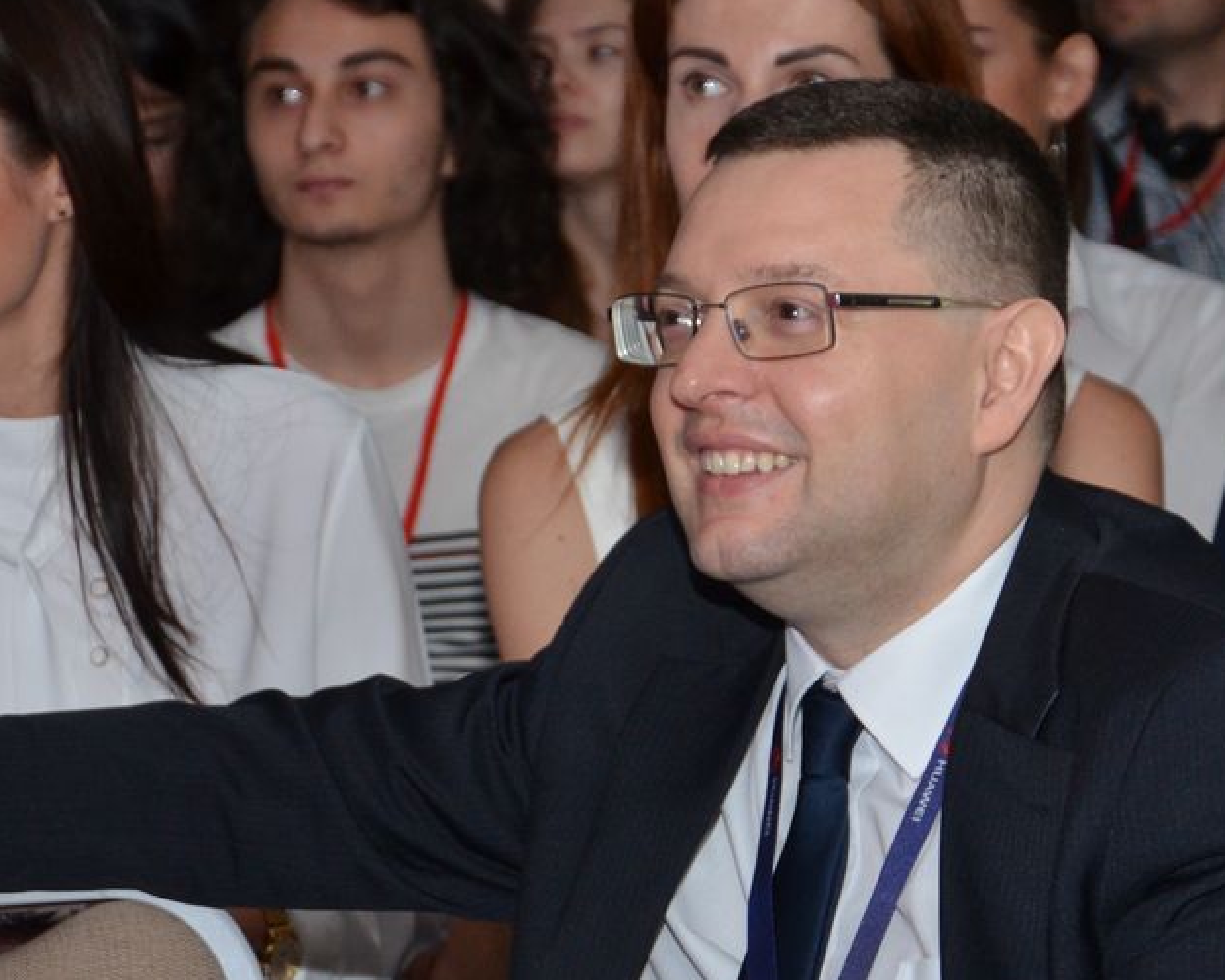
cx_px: 742
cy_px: 622
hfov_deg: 11.8
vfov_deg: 9.4
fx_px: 5945
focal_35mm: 164
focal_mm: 52
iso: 800
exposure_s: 1/200
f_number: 5
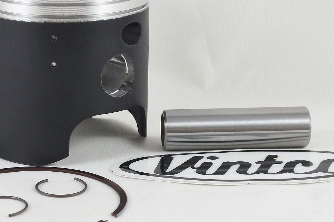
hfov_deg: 25.1
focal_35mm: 80
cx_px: 86
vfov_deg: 17.0
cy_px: 85
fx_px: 742
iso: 560
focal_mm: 16.1
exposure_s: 1/125
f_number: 4.5
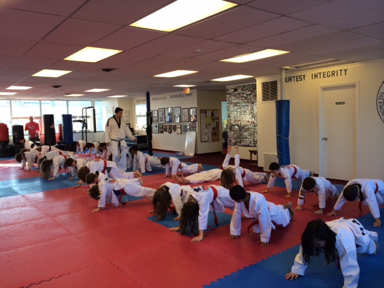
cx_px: 192
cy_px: 144
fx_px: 333
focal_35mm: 30
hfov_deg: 60.0
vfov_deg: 46.8
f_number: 2.2
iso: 64
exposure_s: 1/120
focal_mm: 4.12
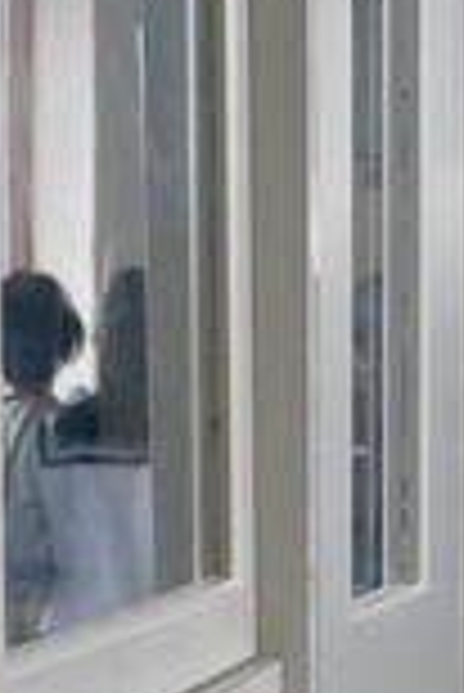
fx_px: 4996
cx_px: 887
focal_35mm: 259
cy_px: 346
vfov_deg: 7.9
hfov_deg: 5.2
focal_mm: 14.3
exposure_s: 1/125
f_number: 4.5
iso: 800
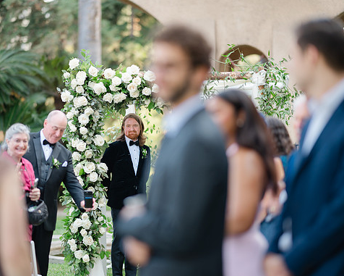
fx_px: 1222
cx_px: 147
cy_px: 137
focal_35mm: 120
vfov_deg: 12.9
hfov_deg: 16.0
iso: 100
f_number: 1.4
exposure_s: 1/400
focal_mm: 105
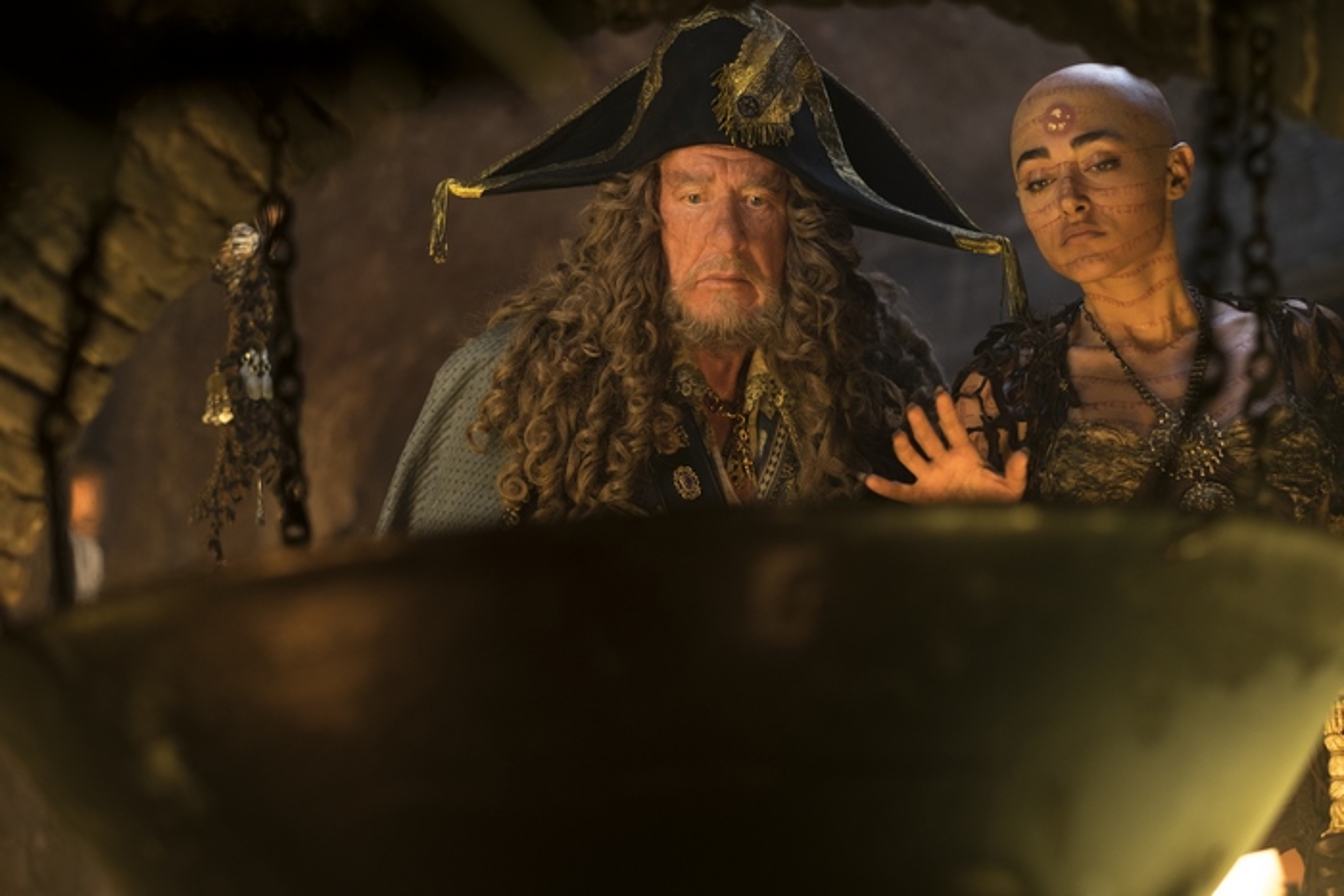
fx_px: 3136
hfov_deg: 24.2
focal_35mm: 84
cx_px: 672
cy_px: 448
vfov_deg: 16.3
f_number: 2
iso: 800
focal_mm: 56
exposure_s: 1/160
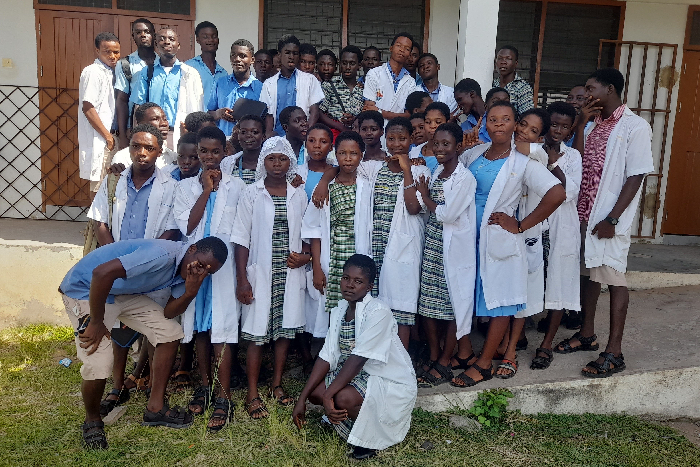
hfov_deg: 67.4
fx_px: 525
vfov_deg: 47.9
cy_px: 234
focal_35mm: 27
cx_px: 361
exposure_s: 1/211
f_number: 2
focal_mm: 4.6
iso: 20
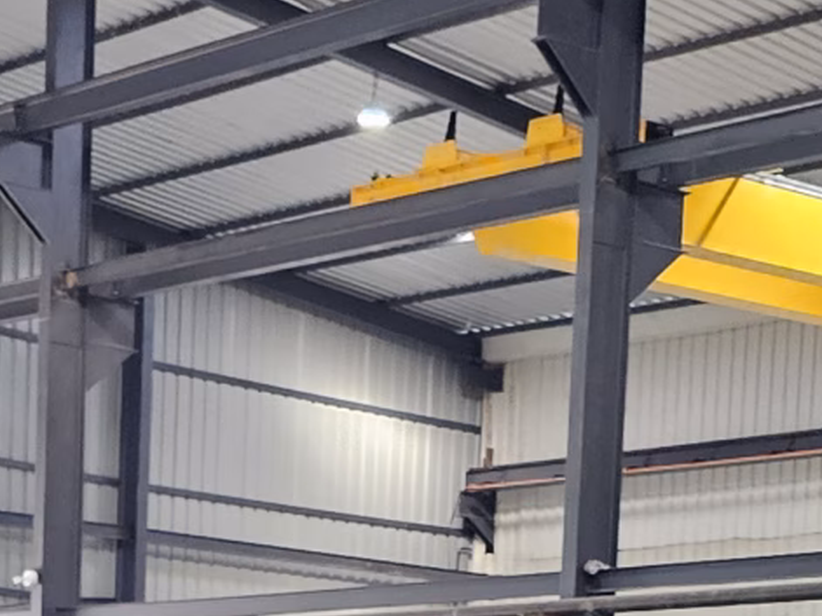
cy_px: 1120
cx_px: 363
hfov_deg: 15.8
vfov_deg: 11.0
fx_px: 2968
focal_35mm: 125
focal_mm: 6.3
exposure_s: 1/100
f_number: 1.7
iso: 250
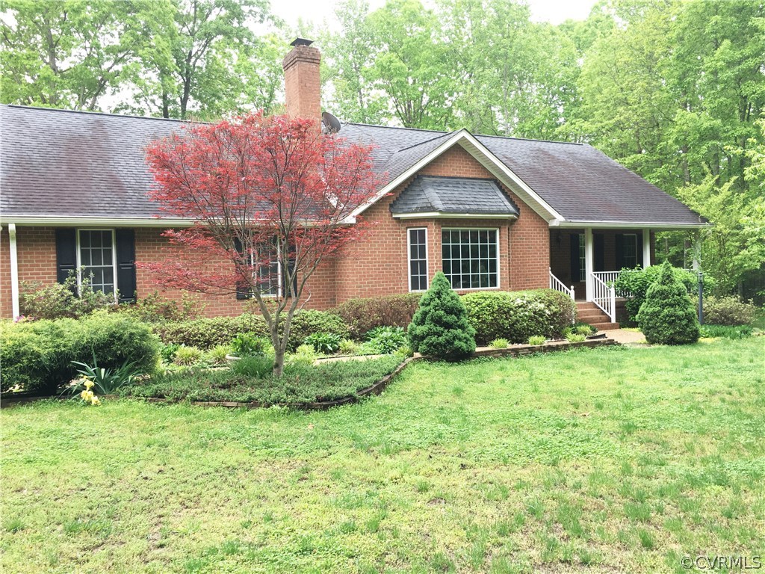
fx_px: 641
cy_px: 287
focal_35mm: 29
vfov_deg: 48.2
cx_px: 382
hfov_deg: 61.7
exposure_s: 1/120
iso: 32
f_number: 2.2
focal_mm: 4.15
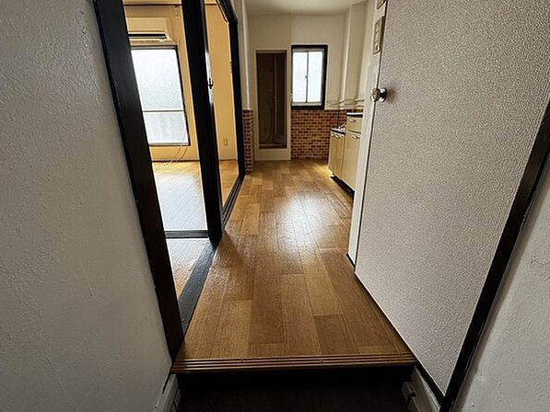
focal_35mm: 15
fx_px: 238
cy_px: 199
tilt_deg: -20.4
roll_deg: -0.1
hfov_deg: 98.2
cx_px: 274
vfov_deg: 81.7
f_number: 2.2
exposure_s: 1/172
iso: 40
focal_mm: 2.22
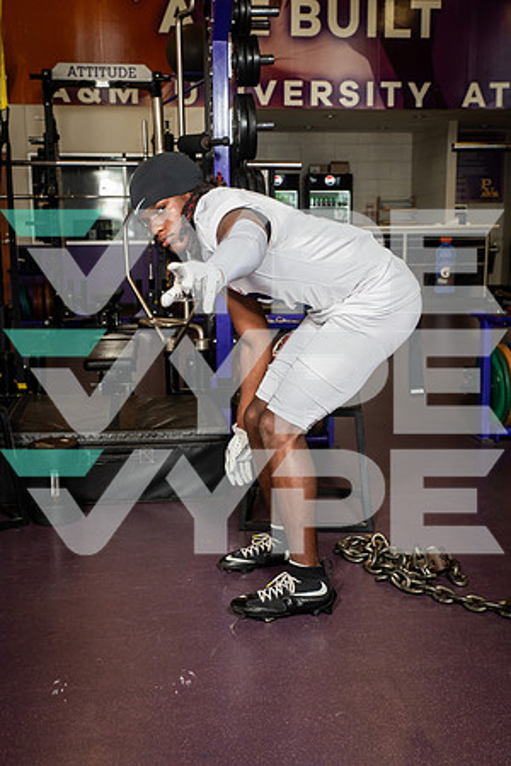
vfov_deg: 44.5
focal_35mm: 44
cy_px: 383
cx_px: 256
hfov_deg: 30.5
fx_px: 937
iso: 800
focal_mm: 44
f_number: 7.1
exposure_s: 1/250
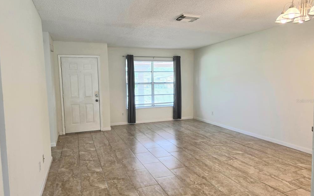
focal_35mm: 25
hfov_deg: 72.6
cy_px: 101
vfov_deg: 49.3
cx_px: 155
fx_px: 214
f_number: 1.7
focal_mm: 6.3
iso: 80
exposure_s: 1/120
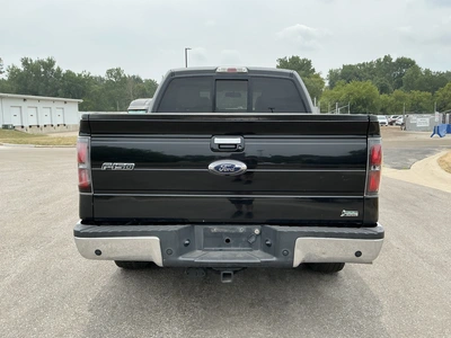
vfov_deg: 49.7
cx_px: 226
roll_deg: +1.2
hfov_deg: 63.4
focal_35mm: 28
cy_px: 169
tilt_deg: -5.0
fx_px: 365
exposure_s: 1/1076
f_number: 1.8
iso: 25
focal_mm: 3
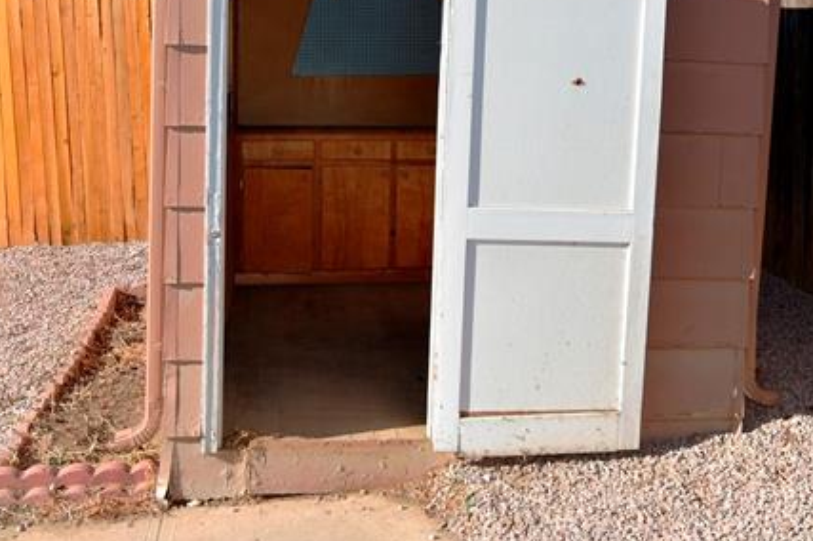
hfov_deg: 43.6
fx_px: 1015
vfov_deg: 29.5
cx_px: 436
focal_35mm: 45
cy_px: 164
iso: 100
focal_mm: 30
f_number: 8
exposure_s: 1/250
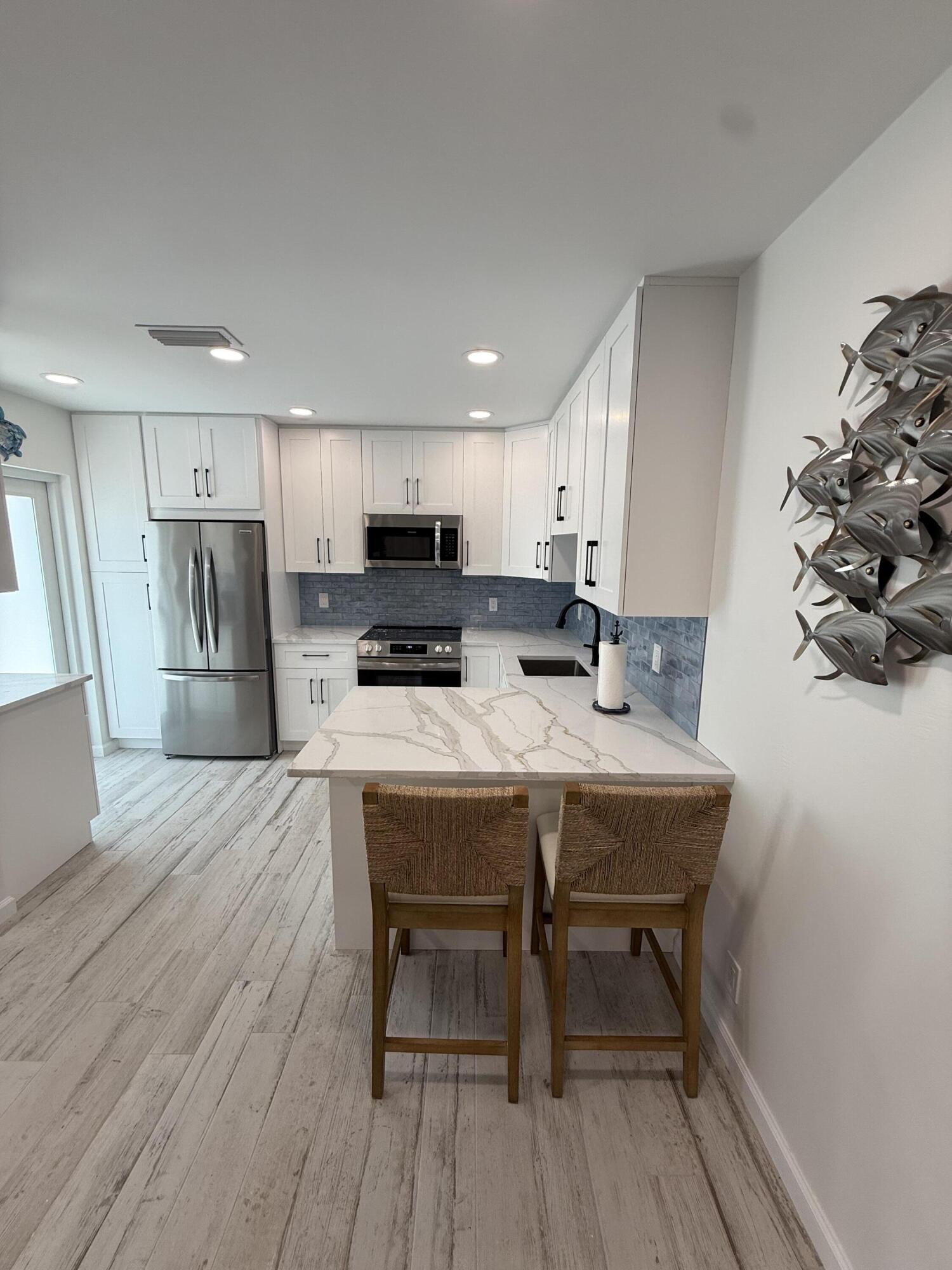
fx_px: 513
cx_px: 476
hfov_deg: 85.7
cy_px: 635
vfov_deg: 102.1
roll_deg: -1.5
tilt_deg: -8.3
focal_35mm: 14
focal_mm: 2.22
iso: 80
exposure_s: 1/120
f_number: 2.2
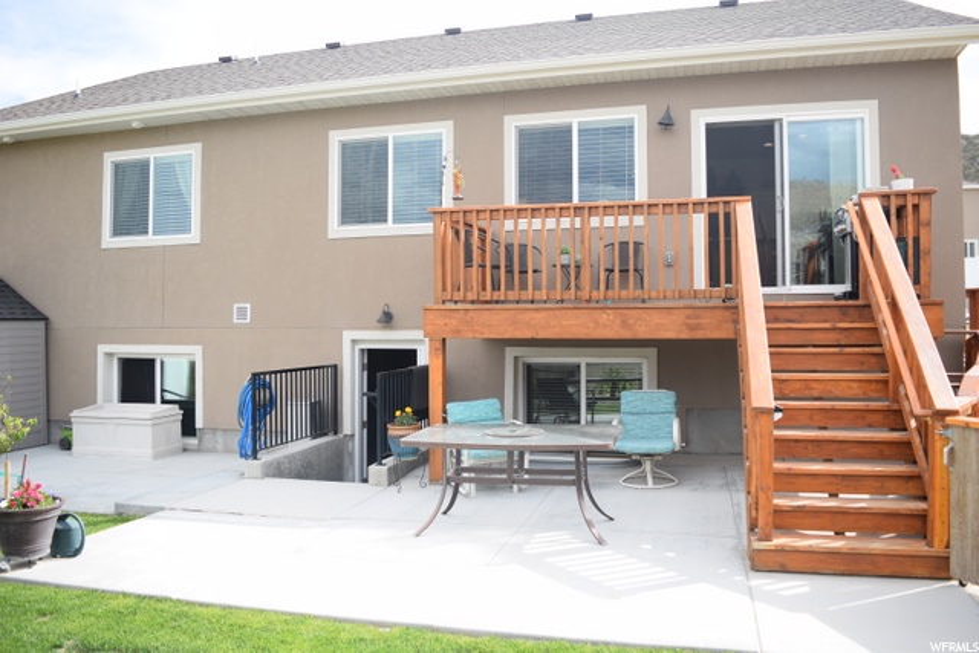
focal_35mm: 27
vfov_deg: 48.0
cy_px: 326
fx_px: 734
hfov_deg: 67.4
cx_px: 490
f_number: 4
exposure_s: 1/320
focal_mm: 18
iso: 100
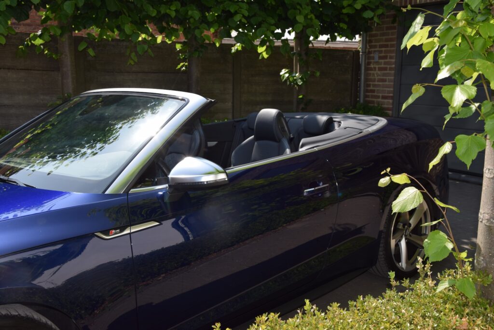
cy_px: 165
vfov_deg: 34.2
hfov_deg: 49.5
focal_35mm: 39
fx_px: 535
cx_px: 247
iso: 100
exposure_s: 1/200
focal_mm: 26
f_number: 8
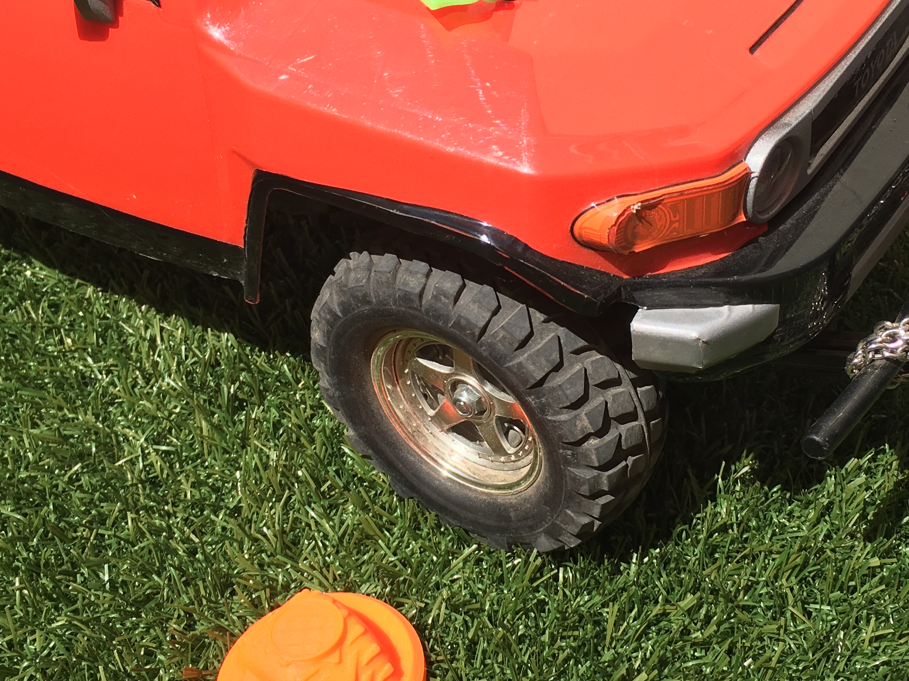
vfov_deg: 26.5
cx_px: 493
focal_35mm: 55
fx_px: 1444
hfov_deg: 34.9
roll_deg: +1.5
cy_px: 307
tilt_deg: -40.2
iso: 25
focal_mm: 4.15
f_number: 2.2
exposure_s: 1/1479
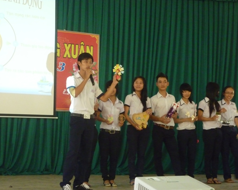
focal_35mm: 63
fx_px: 444
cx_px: 117
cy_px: 95
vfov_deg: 24.2
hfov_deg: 30.0
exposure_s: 1/40
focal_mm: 9.9
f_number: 3.6
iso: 800
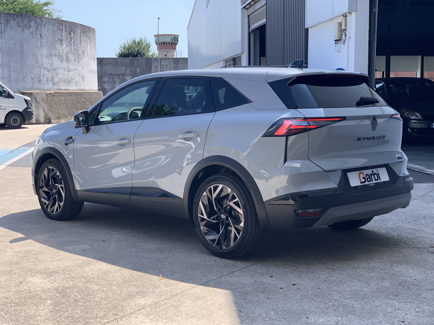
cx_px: 217
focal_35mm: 52
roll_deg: -0.8
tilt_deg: -5.1
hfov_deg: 36.8
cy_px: 162
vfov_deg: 28.0
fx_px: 652
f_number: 2.4
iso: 16
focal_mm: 6
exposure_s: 1/291
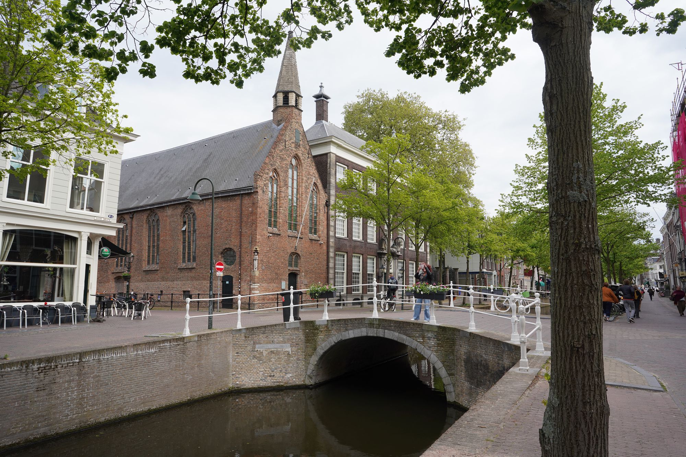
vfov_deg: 53.1
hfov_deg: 73.7
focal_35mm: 24
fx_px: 457
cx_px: 343
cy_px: 228
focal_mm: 24
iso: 100
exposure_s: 1/100
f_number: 9
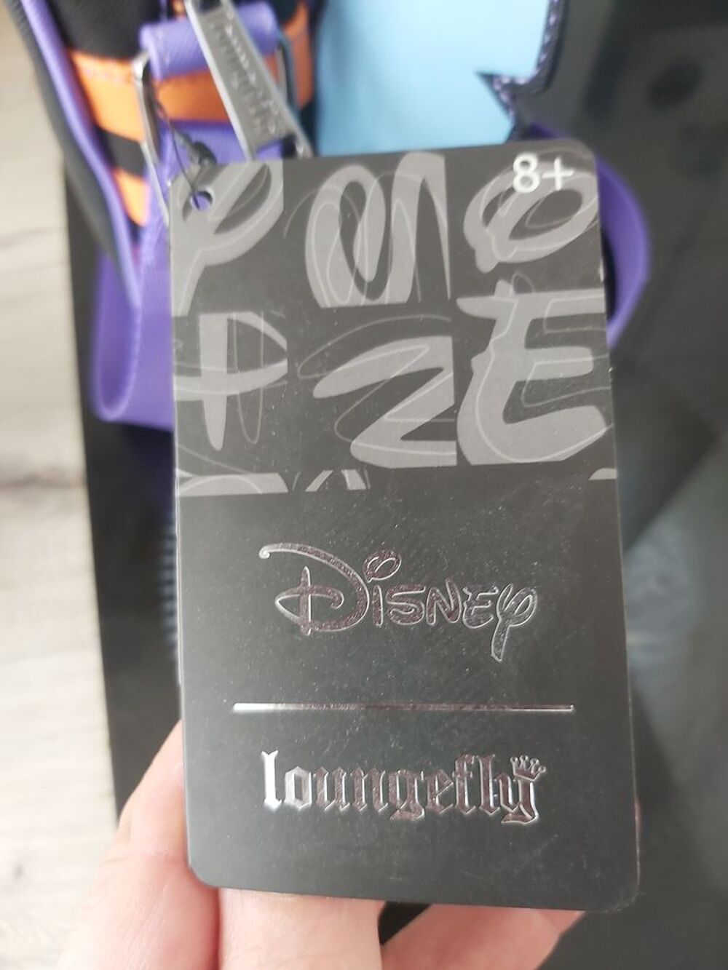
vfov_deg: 67.3
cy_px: 485
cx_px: 364
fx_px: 729
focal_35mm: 26
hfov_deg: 53.1
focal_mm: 3.92
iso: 200
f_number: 1.7
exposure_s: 1/60
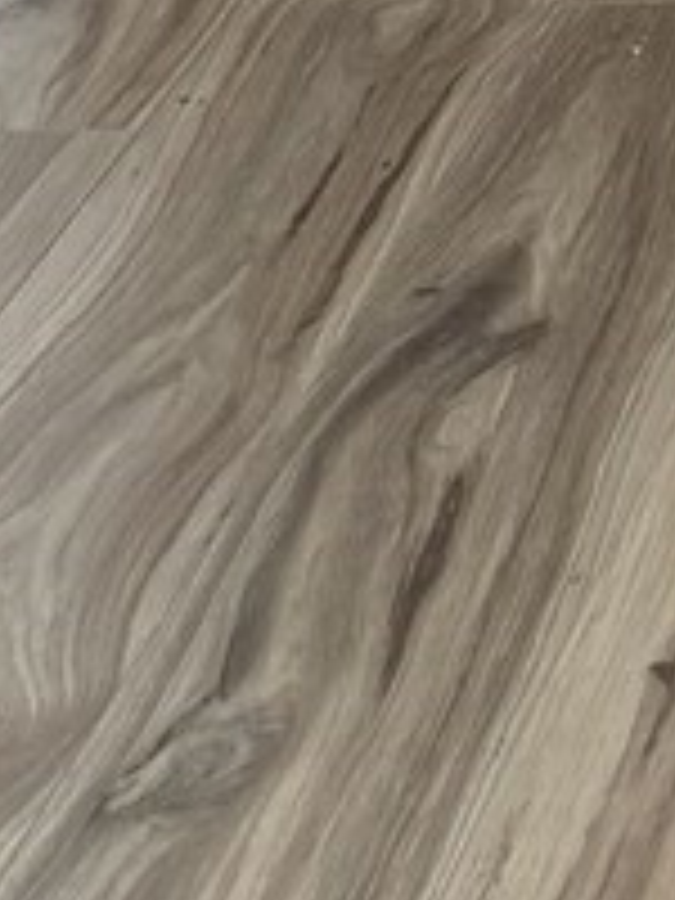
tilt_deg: +0.4
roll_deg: +0.5
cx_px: 2030
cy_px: -2254
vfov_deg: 8.2
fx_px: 4784
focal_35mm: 184
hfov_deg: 7.2
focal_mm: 6.76
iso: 200
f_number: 1.78
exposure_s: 1/120
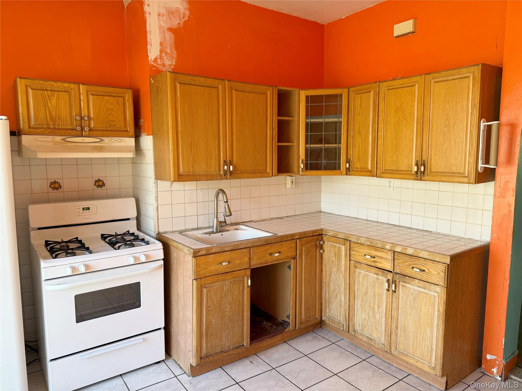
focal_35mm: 24
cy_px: 196
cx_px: 261
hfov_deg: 71.6
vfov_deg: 56.8
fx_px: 362
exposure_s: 1/120
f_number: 1.78
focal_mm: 6.76
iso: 125
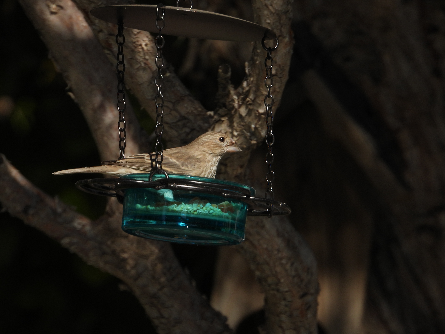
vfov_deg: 1.4
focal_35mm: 1100
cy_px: 167
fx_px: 14141
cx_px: 222
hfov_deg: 1.8
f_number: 5.6
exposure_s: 1/640
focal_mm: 198
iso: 100
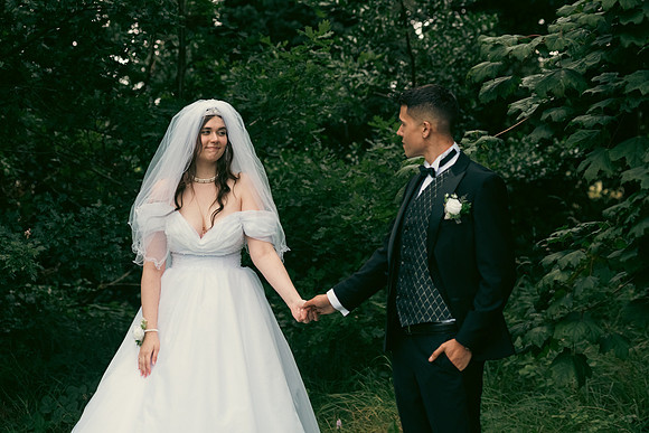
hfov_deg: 20.4
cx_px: 324
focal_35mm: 100
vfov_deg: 13.7
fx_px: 1803
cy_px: 216
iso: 800
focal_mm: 100
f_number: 3.5
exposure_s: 1/160
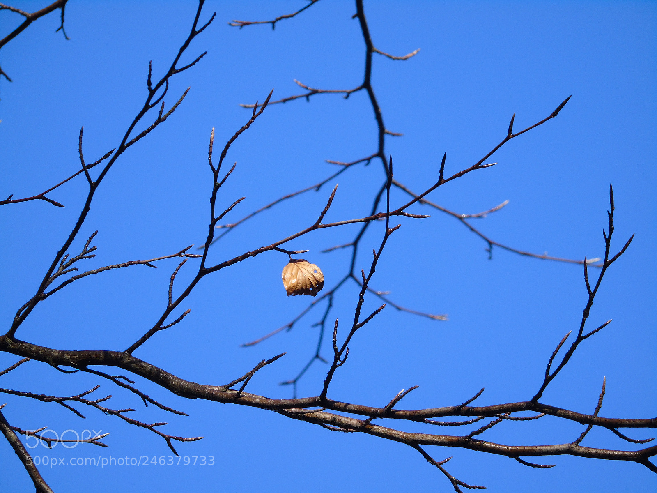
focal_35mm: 417
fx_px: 7915
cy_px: 246
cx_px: 328
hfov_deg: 4.8
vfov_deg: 3.6
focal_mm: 74
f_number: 5.4
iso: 80
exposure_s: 1/125
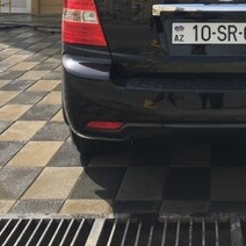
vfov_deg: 26.6
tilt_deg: -2.9
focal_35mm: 60
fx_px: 482
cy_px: -17
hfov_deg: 27.7
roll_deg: -0.3
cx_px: 212
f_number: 2.2
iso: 32
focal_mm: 4.15
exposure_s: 1/1582
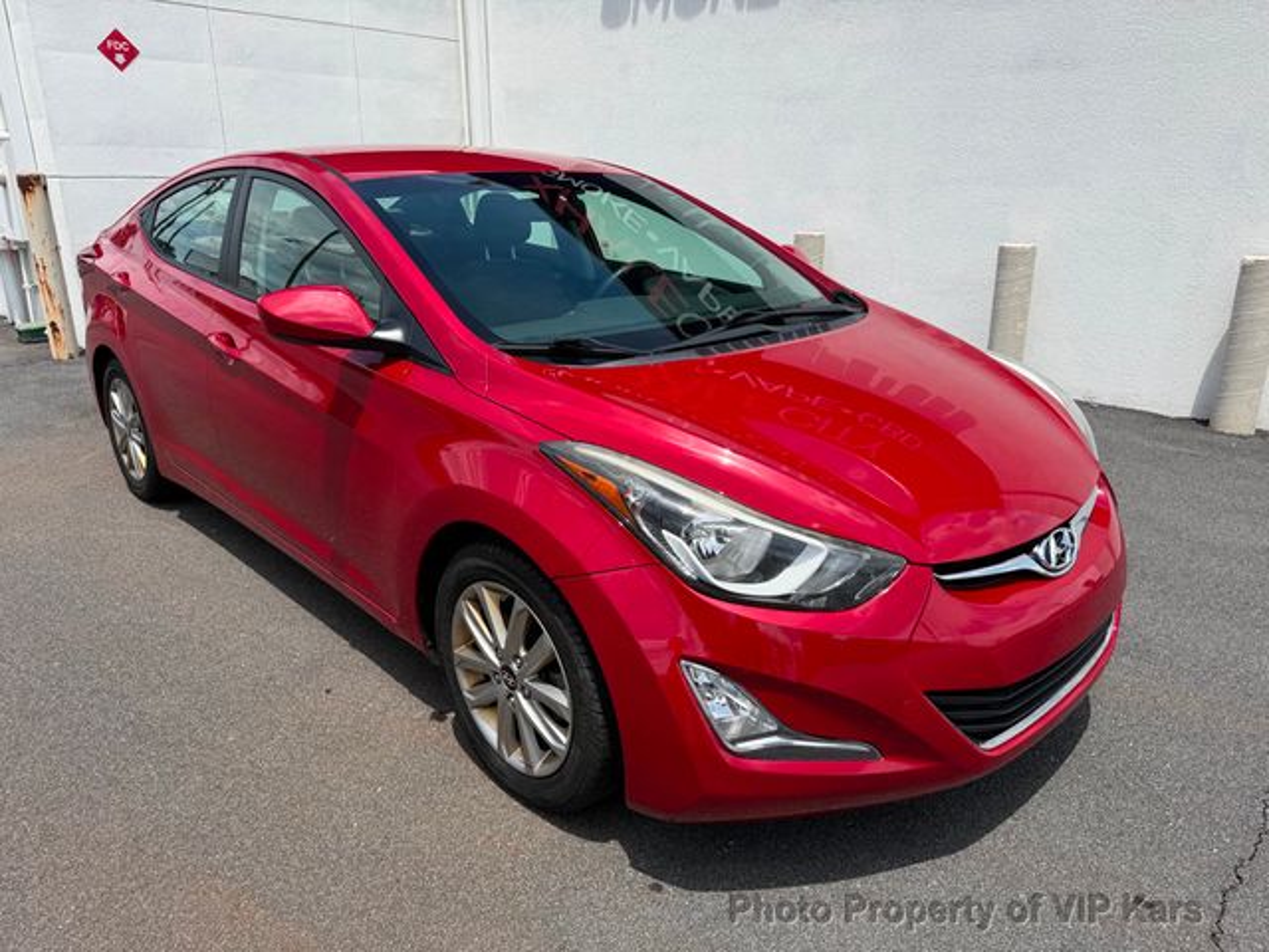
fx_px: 880
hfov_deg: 71.6
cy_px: 476
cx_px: 634
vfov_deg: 56.8
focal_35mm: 24
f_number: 1.78
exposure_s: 1/3759
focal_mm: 6.76
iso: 80
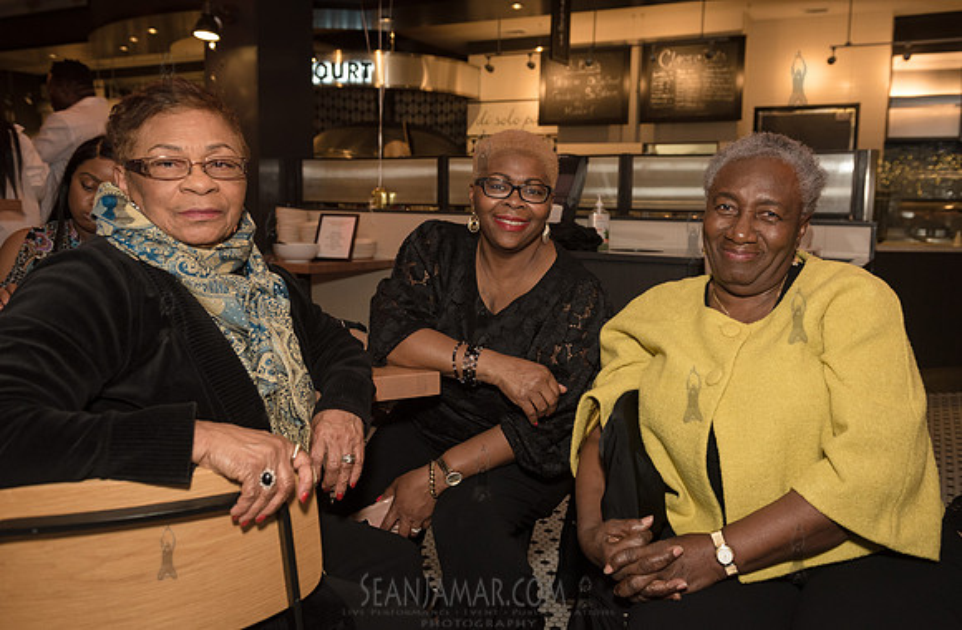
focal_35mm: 30
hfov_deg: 62.6
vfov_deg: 43.4
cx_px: 508
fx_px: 791
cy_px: 291
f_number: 4.5
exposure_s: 1/320
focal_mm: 28
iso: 1250
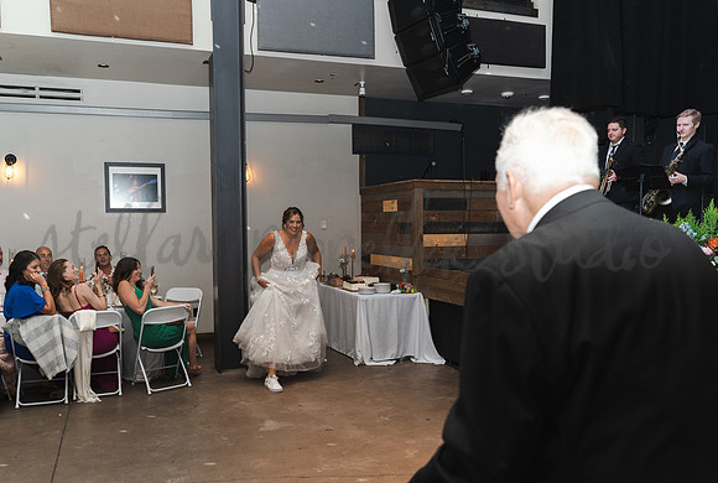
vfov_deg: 43.5
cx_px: 329
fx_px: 605
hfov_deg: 61.3
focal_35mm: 30
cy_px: 259
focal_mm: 28
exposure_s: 1/200
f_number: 2.8
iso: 640
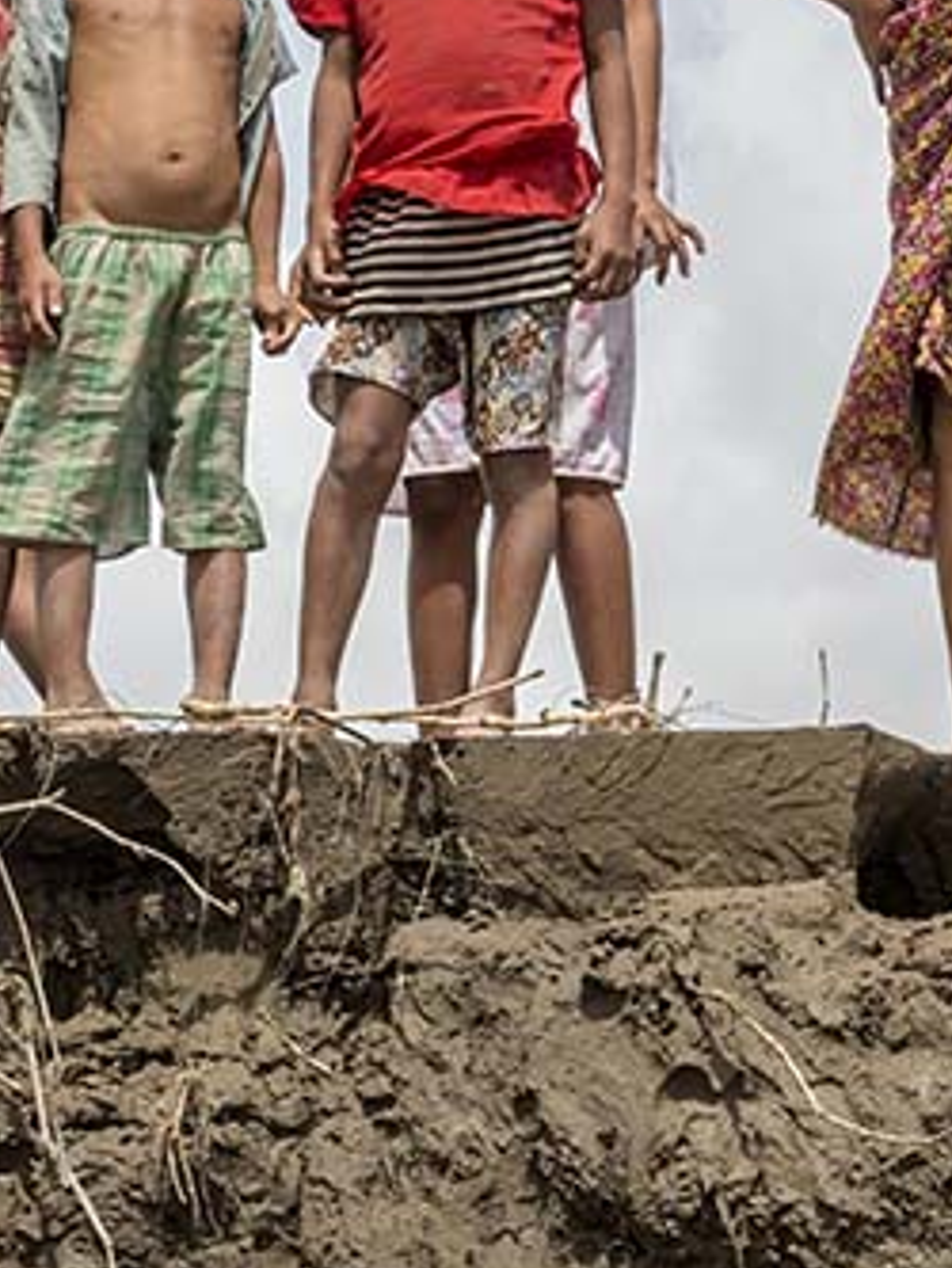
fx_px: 7109
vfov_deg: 10.2
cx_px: 971
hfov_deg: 7.6
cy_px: 181
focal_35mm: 194
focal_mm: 70
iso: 400
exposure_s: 1/640
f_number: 16
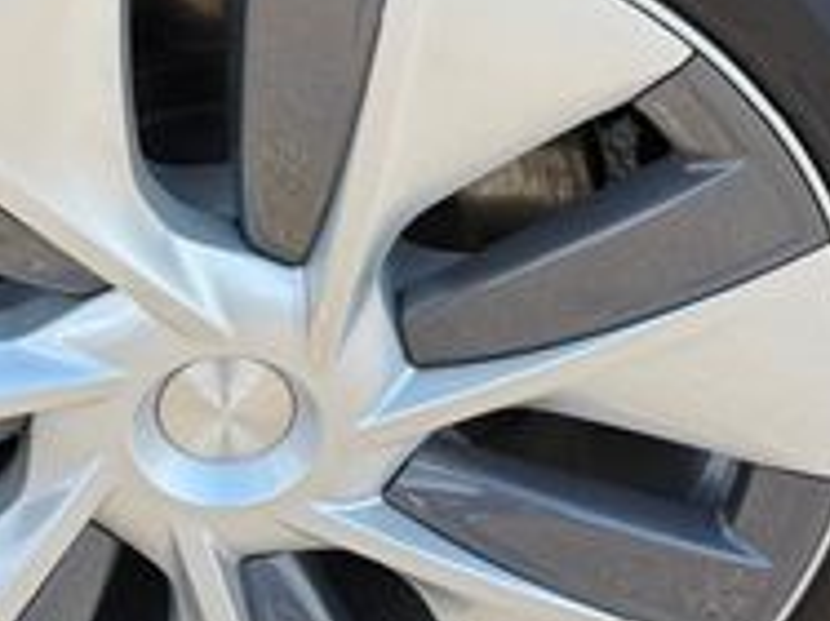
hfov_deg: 23.7
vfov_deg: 17.9
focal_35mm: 82
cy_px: 160
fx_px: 1965
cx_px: 275
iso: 80
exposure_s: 1/1046
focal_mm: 6.76
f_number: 1.78
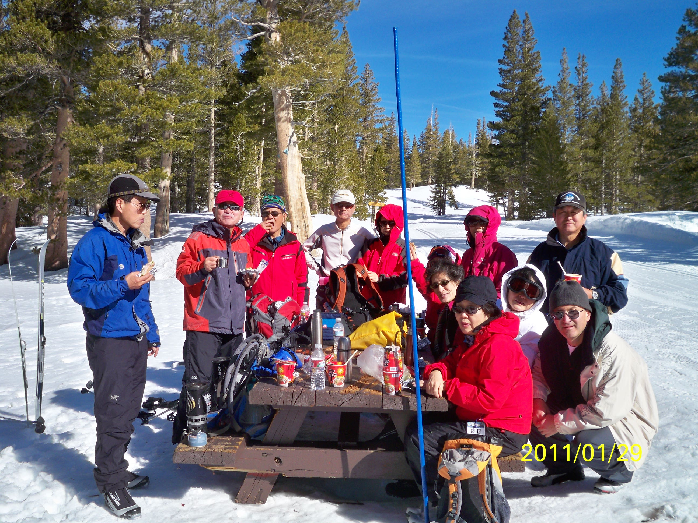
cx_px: 349
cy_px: 262
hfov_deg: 52.6
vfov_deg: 40.7
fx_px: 706
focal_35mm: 35
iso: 64
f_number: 4.7
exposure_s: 1/500
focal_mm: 6.3
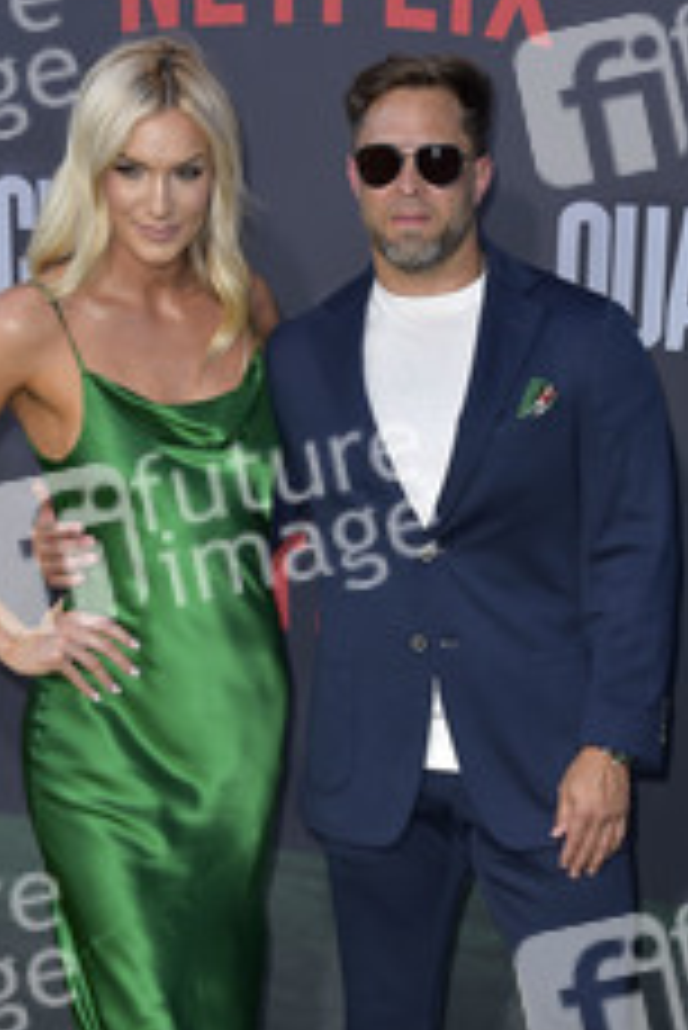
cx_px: 340
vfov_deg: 21.1
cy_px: 756
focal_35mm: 96
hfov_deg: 14.3
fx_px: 2748
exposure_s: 1/250
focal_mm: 55
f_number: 6.3
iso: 320
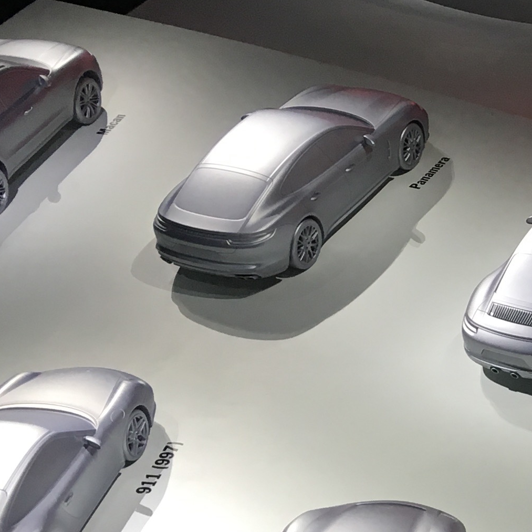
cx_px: 884
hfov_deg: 15.3
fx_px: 1774
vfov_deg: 16.9
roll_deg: -0.9
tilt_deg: -38.3
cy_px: 430
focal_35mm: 102
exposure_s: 1/33
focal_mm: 4.15
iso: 64
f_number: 2.2
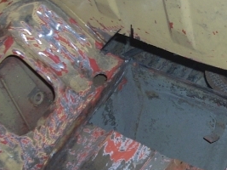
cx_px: 228
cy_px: 80
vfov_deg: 14.2
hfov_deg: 18.4
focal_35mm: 104
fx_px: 682
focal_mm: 6.2
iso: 64
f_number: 2.8
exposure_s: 1/60
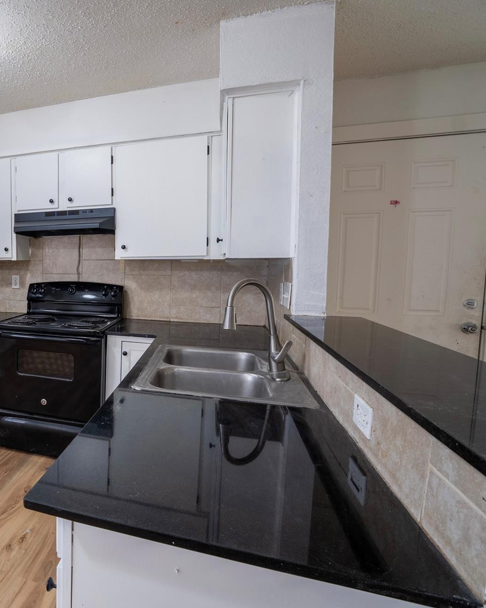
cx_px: 13
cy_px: 302
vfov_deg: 75.0
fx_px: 396
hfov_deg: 52.0
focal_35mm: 22
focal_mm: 10
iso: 100
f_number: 8
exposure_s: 1/40
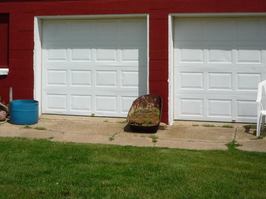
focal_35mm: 62
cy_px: 25
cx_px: 117
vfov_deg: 23.1
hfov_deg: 31.2
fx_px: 476
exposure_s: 1/800
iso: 100
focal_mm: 5.2
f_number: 5.6
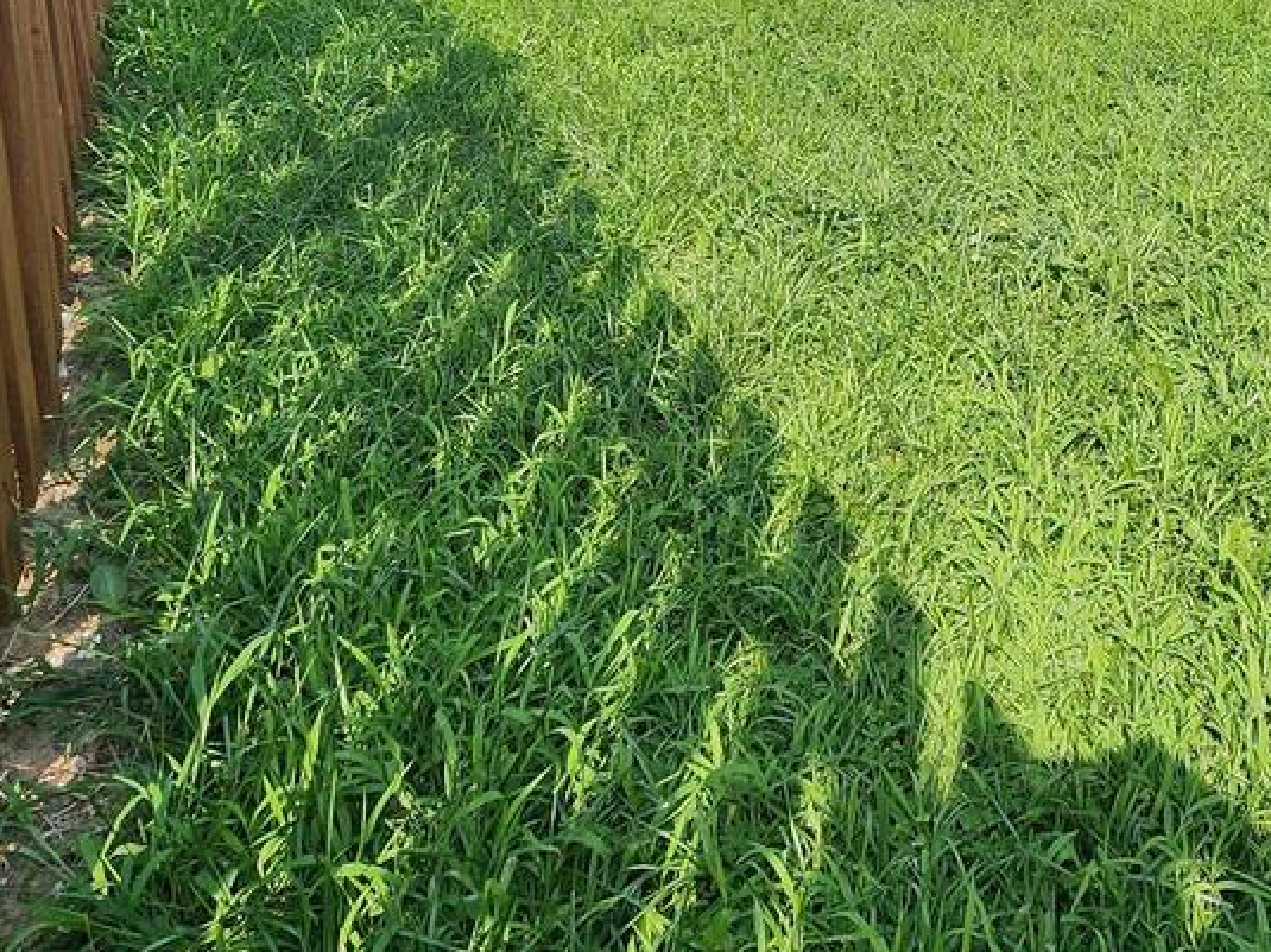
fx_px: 1285
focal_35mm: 35
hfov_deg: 50.8
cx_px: 927
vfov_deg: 36.2
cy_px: -24
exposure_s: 1/1148
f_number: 2.2
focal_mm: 2.2
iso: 50
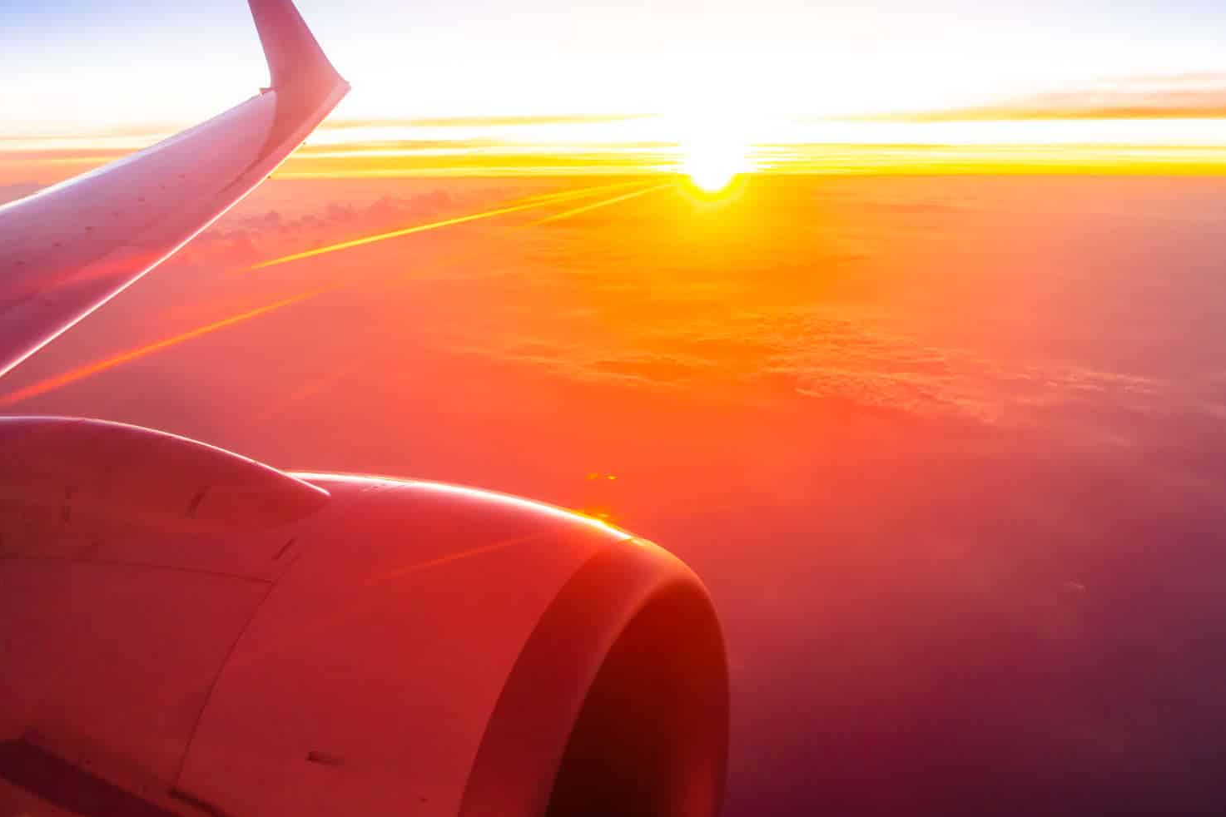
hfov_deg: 58.5
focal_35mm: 32
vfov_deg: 40.8
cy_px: 306
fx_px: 1090
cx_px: 691
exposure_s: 1/160
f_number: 1.8
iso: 125
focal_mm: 8.8
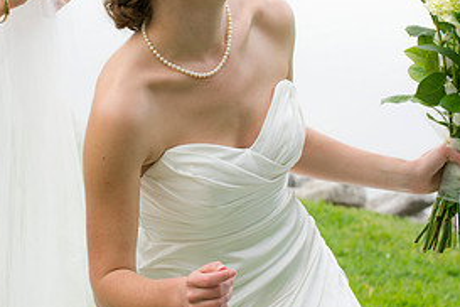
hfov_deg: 9.9
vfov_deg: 6.6
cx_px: 59
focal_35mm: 208
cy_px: 64
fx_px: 2658
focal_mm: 98
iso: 320
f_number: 5.6
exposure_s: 1/160
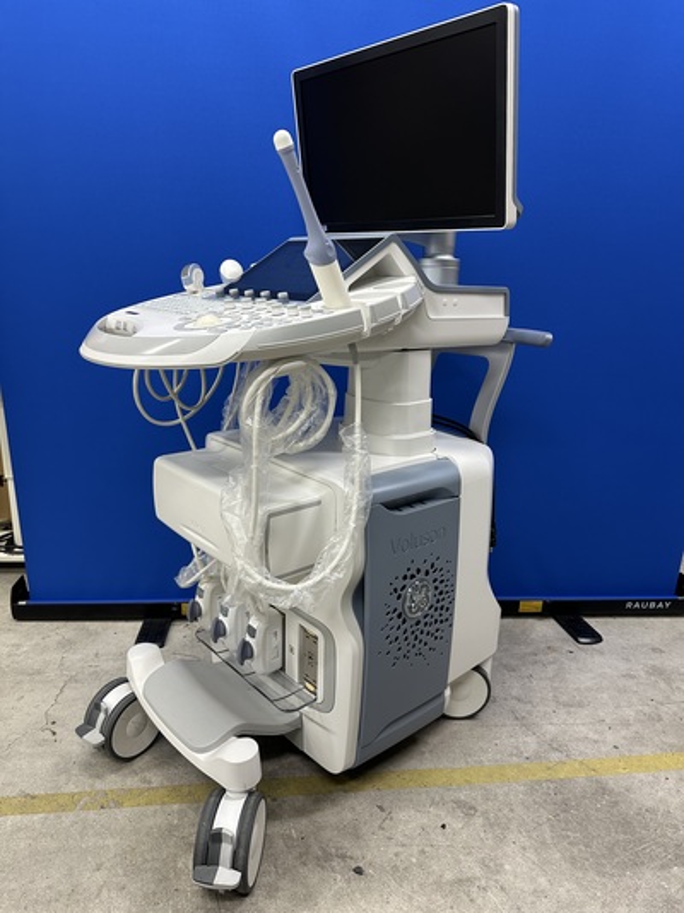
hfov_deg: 56.8
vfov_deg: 71.6
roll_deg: -1.8
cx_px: 342
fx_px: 633
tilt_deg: -15.5
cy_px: 456
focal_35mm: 24
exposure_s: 1/120
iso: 200
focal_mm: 6.86
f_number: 1.78
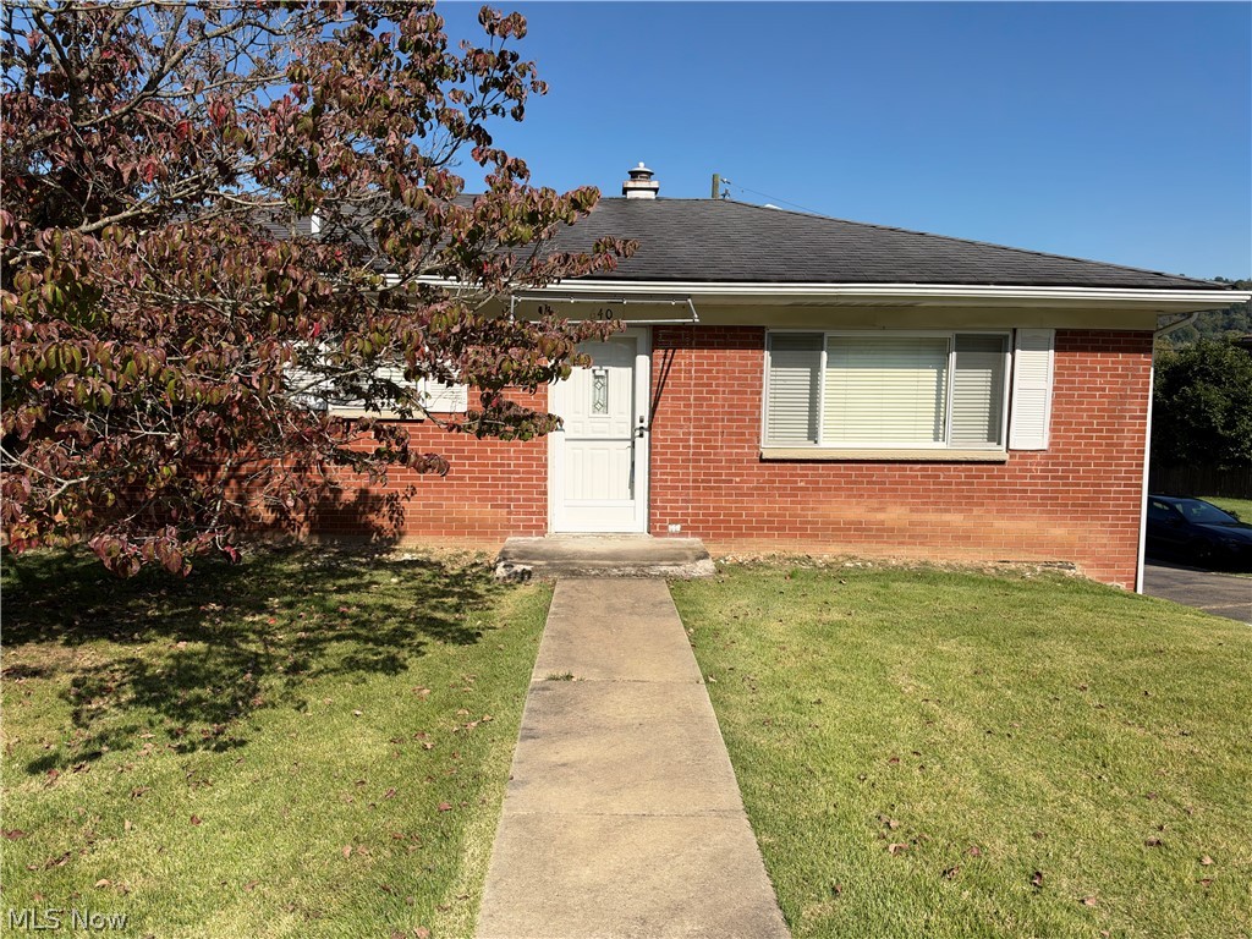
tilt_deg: -5.8
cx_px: 626
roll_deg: -0.6
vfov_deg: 56.8
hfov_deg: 71.6
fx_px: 868
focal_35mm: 24
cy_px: 470
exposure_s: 1/4587
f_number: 1.8
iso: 64
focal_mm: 6.93
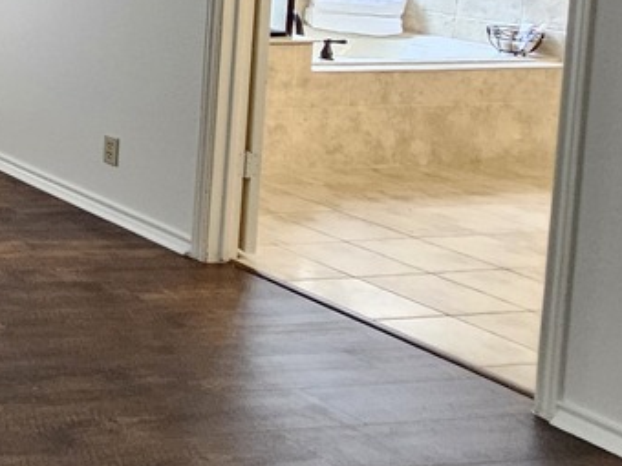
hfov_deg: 20.4
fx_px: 988
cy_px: -91
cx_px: -567
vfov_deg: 24.2
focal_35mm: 55
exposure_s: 1/30
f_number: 2.2
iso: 320
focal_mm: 2.2
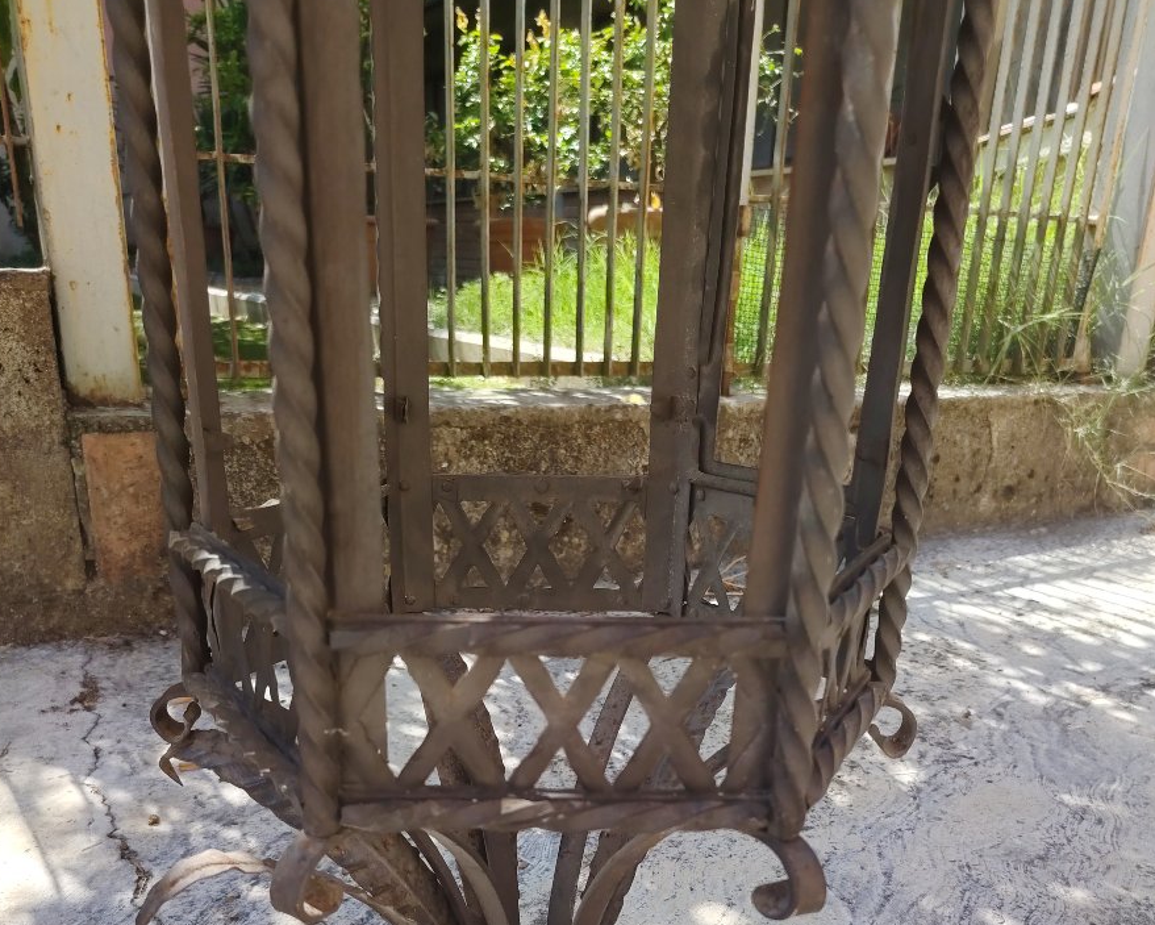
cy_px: 733
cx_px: 572
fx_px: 1094
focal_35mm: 32
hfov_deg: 55.6
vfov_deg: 43.8
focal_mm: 5.25
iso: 100
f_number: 1.75
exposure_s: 1/334
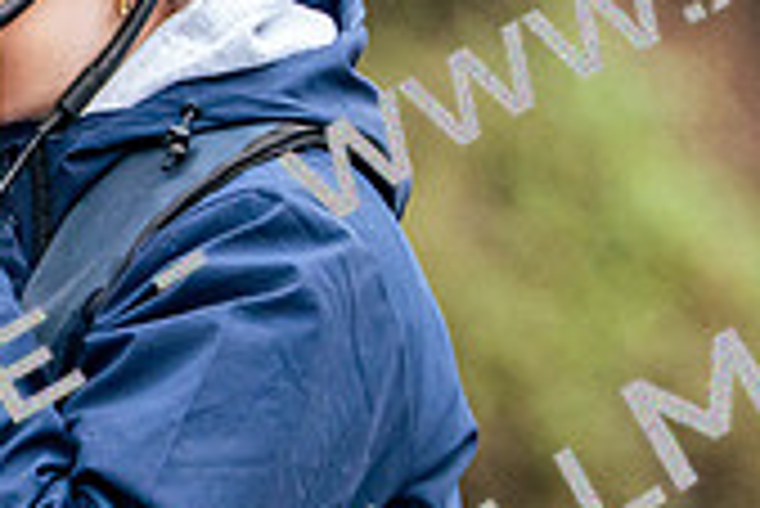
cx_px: -49
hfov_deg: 1.3
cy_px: 294
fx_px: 33595
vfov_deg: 0.9
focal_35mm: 1590
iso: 6400
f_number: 6.3
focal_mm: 463
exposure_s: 1/2000
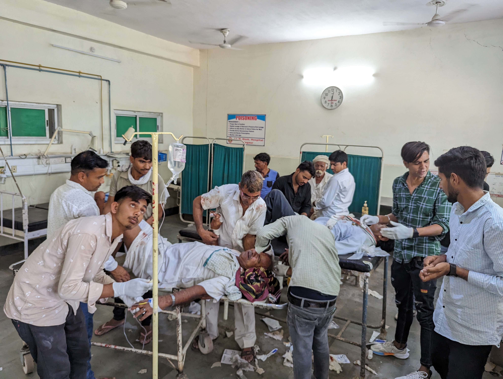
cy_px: 190
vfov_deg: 56.9
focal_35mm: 24
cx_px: 252
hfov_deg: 71.5
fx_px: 349
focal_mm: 6.81
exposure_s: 1/100
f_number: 1.85
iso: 428
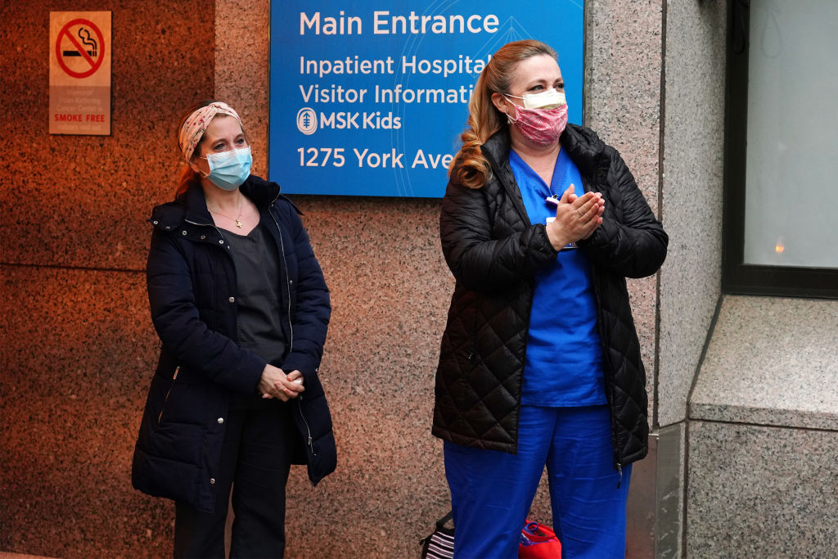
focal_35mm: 80
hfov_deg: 25.4
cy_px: 280
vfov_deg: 17.1
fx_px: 1862
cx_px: 419
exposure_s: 1/250
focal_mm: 80
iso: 2500
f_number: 5
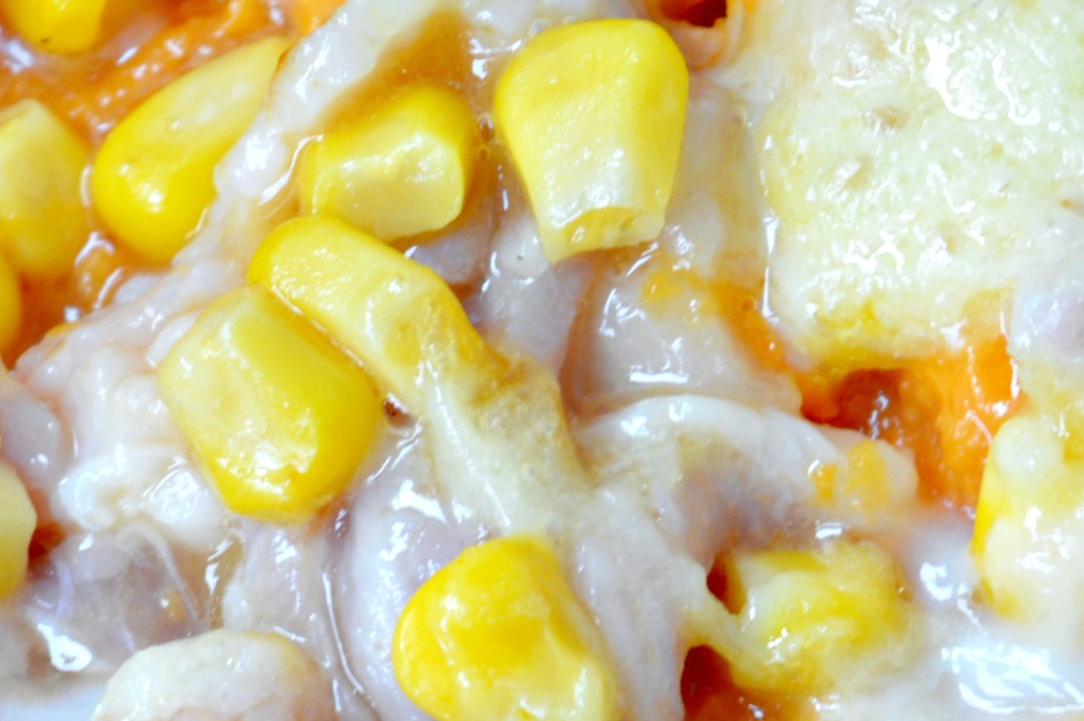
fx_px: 8747
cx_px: 729
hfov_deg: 7.1
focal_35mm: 291
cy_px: 764
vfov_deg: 4.7
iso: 200
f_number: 5.6
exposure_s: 1/15
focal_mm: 55
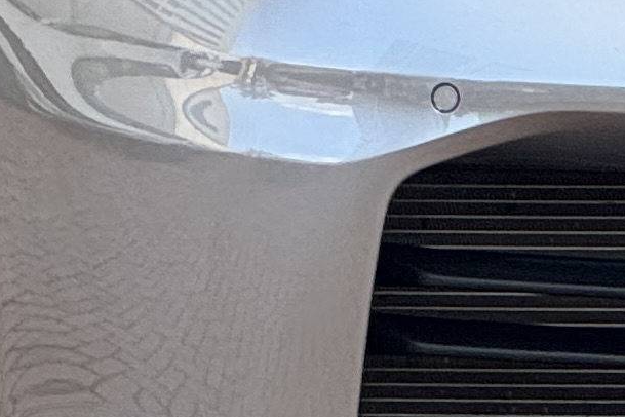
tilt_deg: -3.9
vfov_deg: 2.6
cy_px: -225
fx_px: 9201
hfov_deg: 3.9
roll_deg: +1.0
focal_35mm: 530
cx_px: 516
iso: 64
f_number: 2.8
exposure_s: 1/99
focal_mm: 9
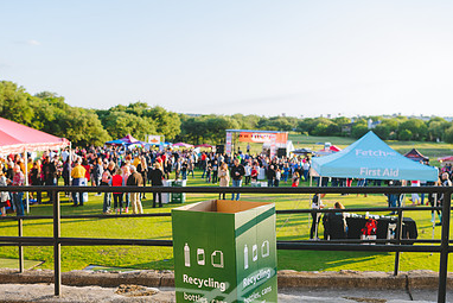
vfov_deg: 30.3
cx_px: 206
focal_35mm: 44
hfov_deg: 44.4
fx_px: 554
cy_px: 200
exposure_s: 1/160
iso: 64
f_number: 3.5
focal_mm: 29
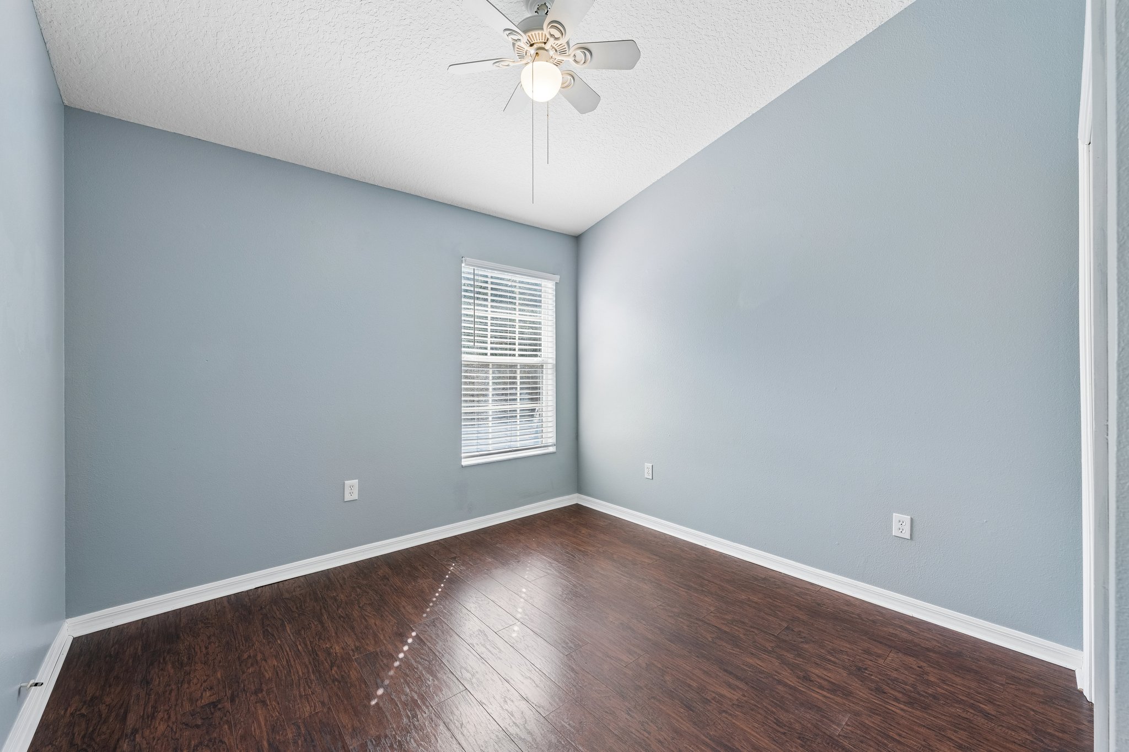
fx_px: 439
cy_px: 376
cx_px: 564
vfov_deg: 81.2
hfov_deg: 104.3
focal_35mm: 14
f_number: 8
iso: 800
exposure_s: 1/80
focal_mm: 14
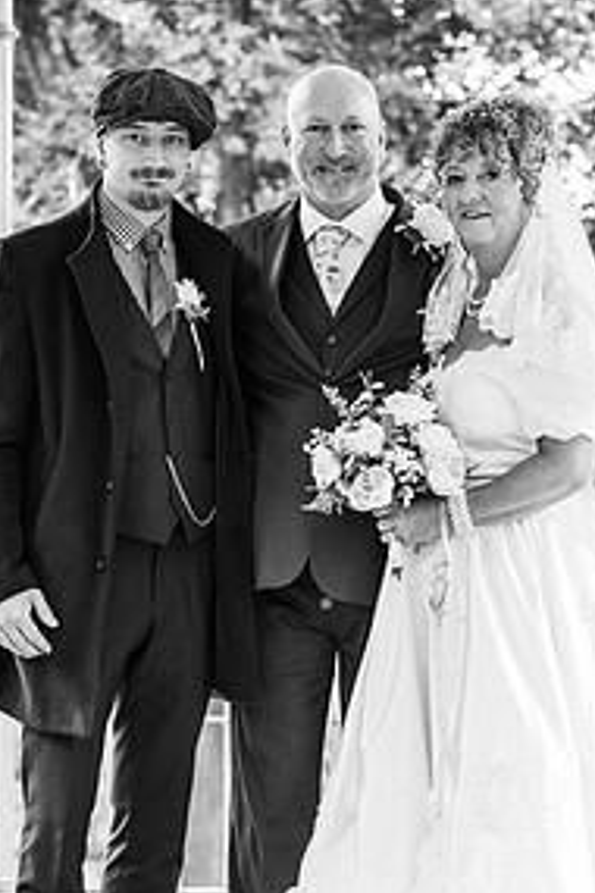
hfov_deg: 10.2
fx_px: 3322
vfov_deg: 15.3
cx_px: 308
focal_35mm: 134
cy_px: 605
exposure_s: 1/200
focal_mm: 85
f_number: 4
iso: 400
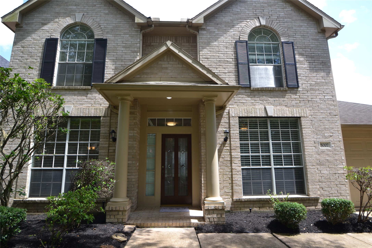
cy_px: 124
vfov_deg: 63.2
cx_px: 186
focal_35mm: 20
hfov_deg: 85.4
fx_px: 201
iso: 100
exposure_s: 1/125
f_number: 5.6
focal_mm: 13
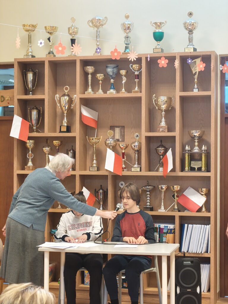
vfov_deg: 26.7
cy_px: 152
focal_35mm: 73
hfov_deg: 20.2
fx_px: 641
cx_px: 114
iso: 500
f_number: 2.65
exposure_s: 1/33
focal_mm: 13.85
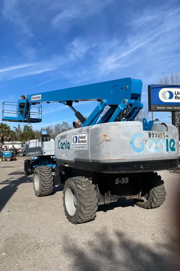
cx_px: 93
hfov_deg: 46.4
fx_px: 210
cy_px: 134
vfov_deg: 65.5
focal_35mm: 28
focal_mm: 4.2
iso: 50
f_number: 1.6
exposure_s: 1/5814
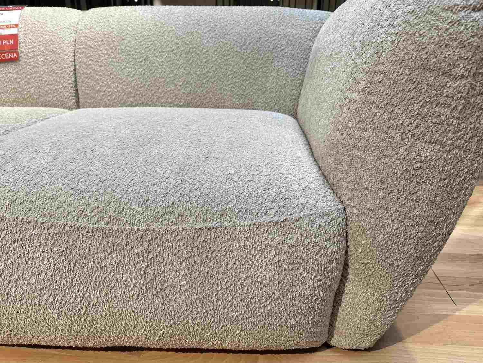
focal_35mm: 24
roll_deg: +0.2
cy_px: 182
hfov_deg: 71.6
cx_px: 242
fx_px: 335
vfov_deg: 56.8
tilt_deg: -21.4
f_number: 1.78
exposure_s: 1/121
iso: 100
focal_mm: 6.86
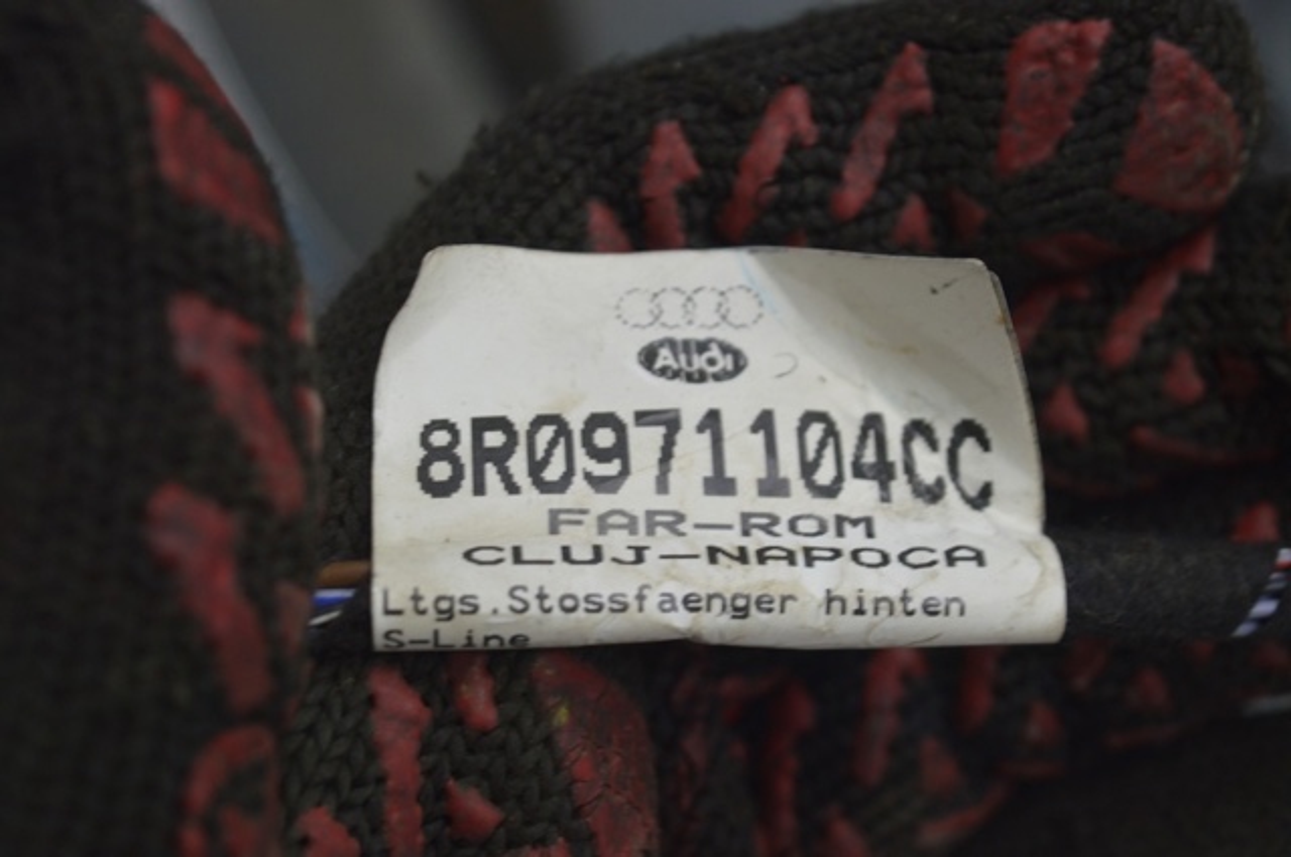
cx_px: 646
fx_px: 2794
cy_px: 428
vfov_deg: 17.4
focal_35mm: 78
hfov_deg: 26.0
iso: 400
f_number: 5.6
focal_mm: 52
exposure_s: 1/25
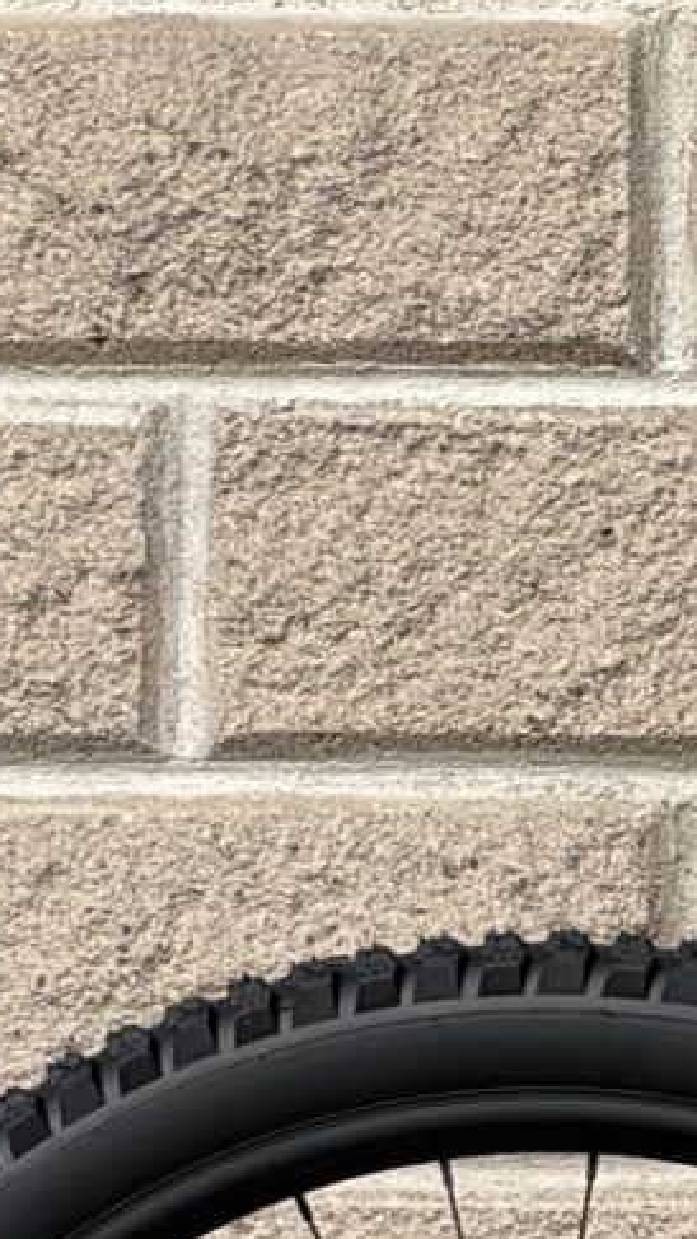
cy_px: 499
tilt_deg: +2.7
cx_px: 2249
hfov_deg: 2.1
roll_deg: -0.1
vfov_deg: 3.8
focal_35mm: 573
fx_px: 18823
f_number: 2.8
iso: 50
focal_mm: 16.89
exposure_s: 1/279
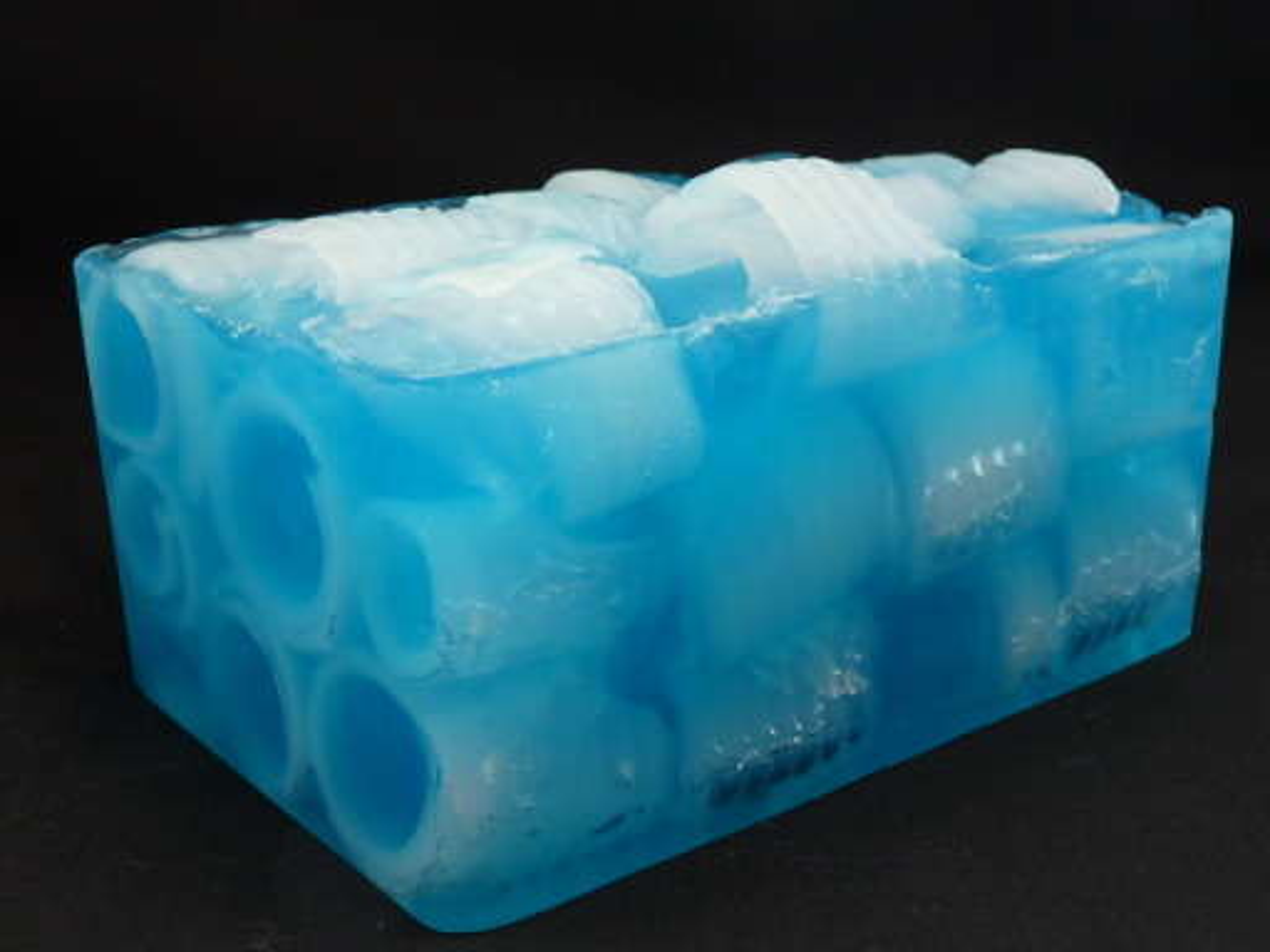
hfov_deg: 38.9
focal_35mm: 49
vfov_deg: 29.7
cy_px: 476
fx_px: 1798
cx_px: 635
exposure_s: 1/50
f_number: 2.8
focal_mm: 4.8
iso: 100
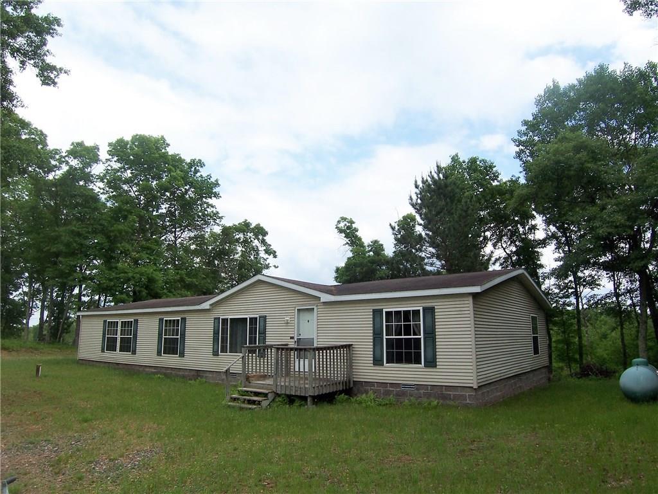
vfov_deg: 58.9
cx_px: 329
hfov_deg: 73.9
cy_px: 247
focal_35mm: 23
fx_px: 437
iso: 64
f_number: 5.6
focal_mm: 3.8
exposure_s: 1/200
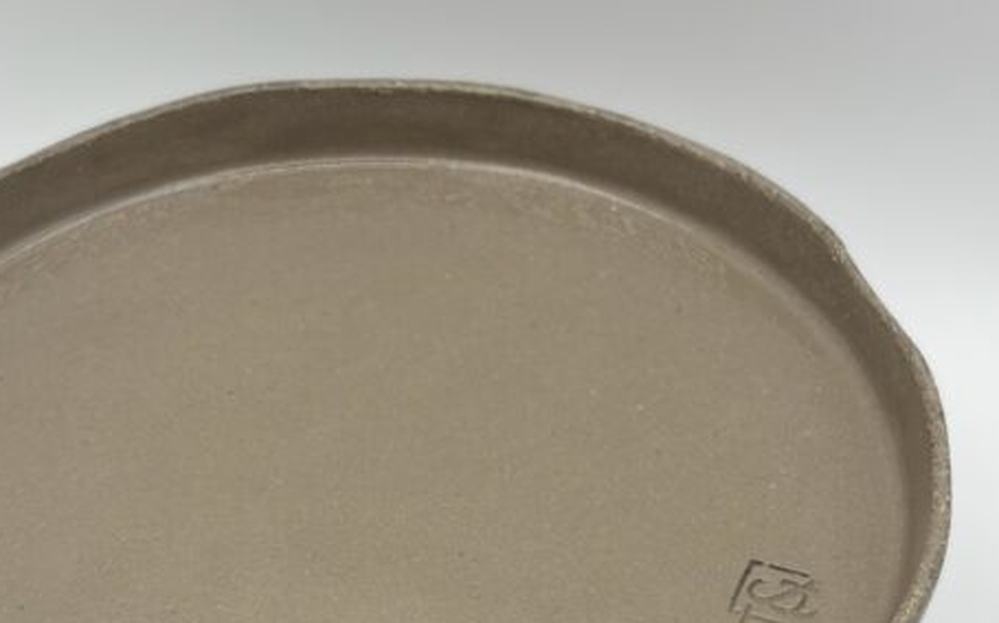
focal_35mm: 97
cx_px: 367
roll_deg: +1.9
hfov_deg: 21.4
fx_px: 2640
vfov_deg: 13.3
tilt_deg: -44.3
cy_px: 632
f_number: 1.6
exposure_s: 1/1218
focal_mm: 5.96
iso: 32
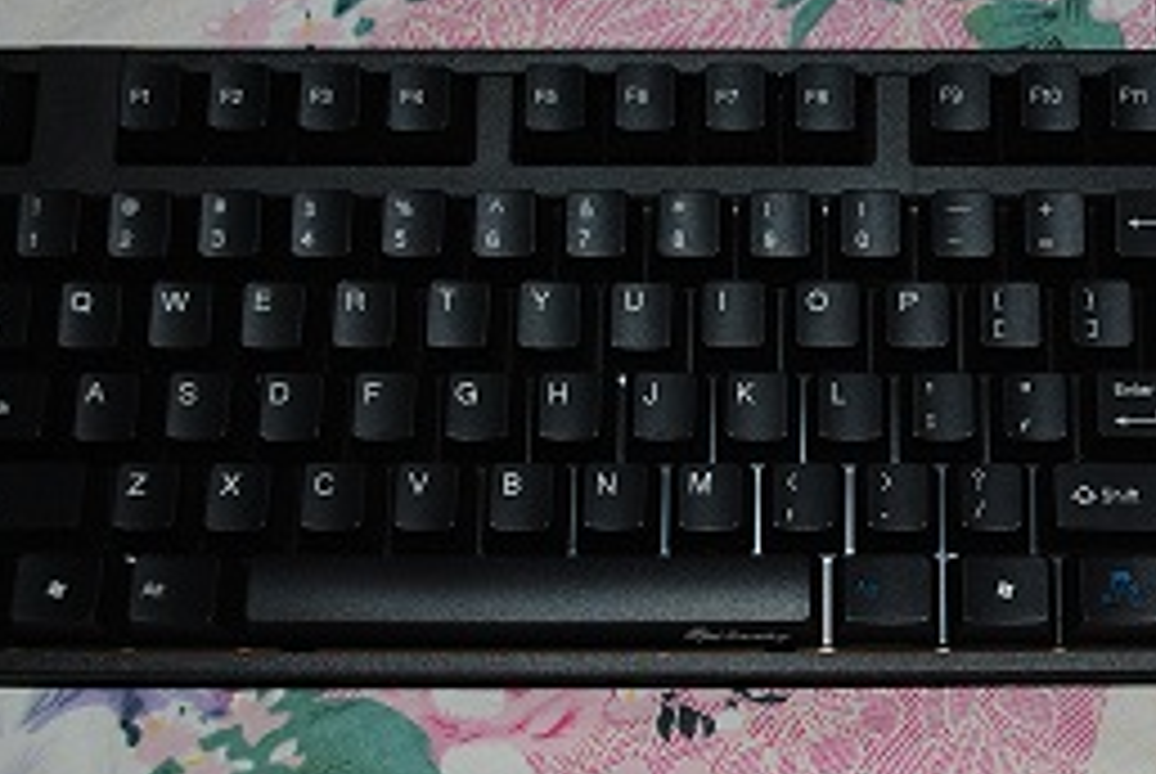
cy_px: 351
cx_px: 850
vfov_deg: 22.3
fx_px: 1961
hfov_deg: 32.3
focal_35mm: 61
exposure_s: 1/60
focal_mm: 24
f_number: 4
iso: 200
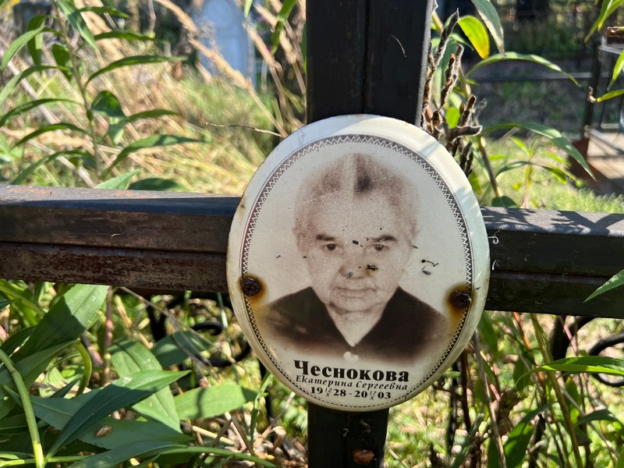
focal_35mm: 26
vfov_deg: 53.1
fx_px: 469
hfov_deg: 67.3
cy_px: 234
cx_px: 312
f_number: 1.5
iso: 50
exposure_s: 1/853
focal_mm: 5.7
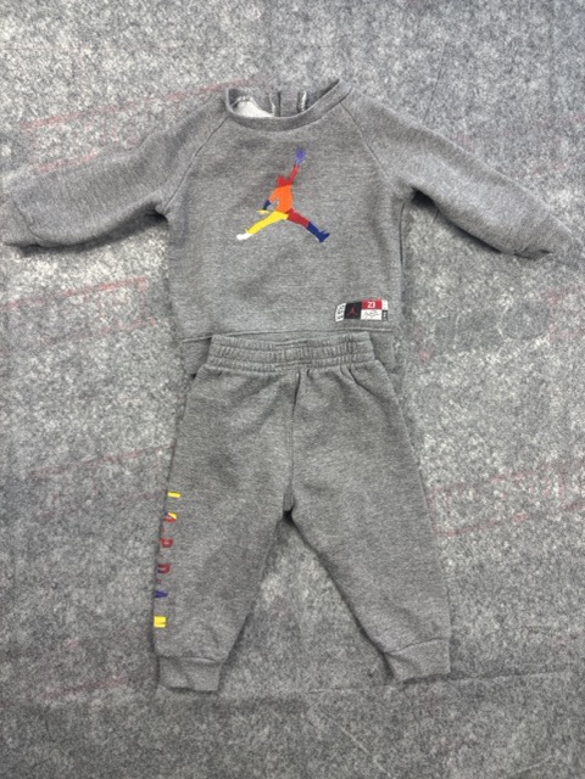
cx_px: 292
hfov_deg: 56.8
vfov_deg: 71.6
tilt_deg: -67.7
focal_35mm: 24
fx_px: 541
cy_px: 390
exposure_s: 1/100
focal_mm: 6.76
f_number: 1.78
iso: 64
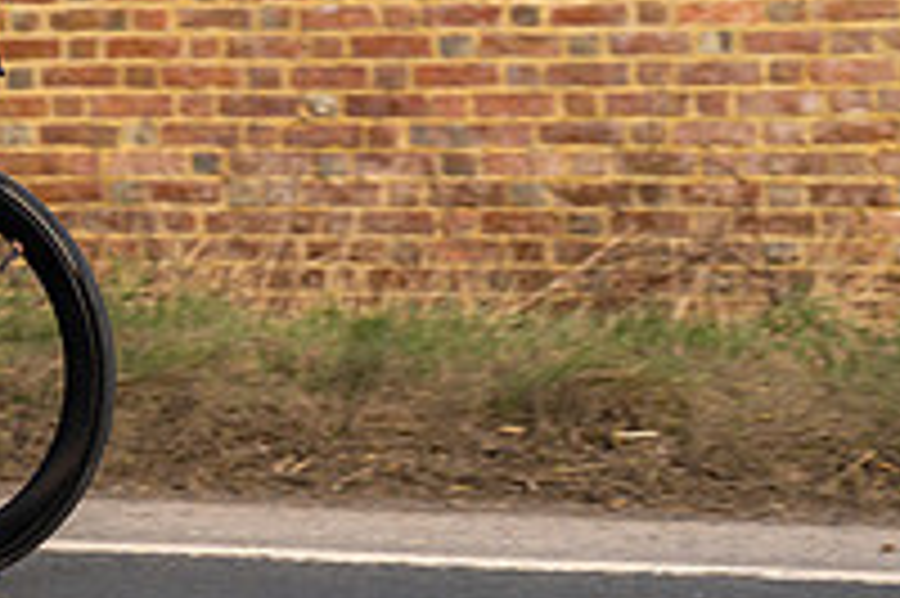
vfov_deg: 6.2
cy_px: -70
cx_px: -338
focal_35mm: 222
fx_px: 5545
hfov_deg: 9.1
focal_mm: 75
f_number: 4
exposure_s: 1/800
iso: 100
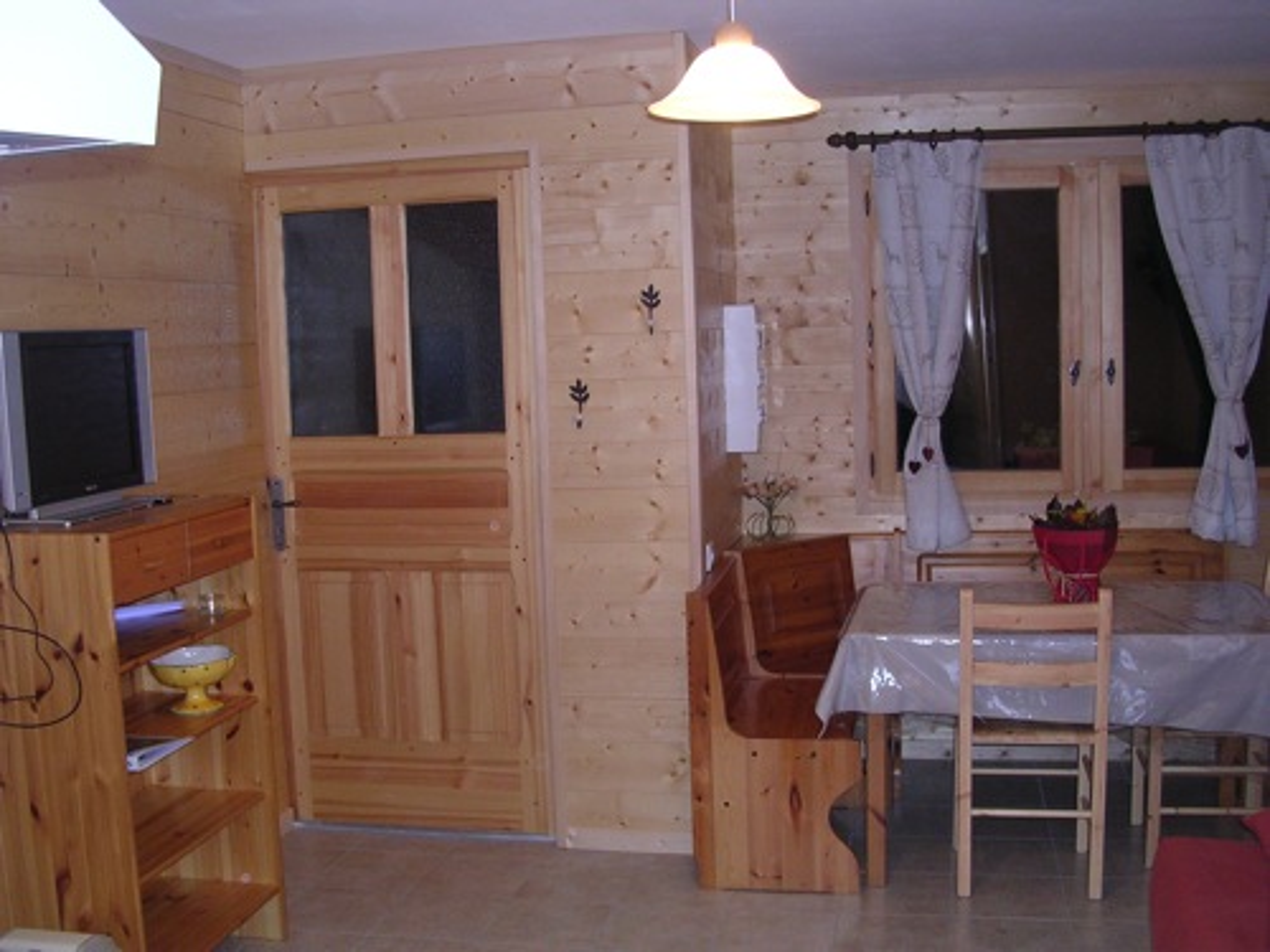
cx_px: 635
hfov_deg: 49.0
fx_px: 1394
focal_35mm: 38
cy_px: 476
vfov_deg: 37.7
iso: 229
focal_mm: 5.8
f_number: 2.8
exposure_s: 1/60.1
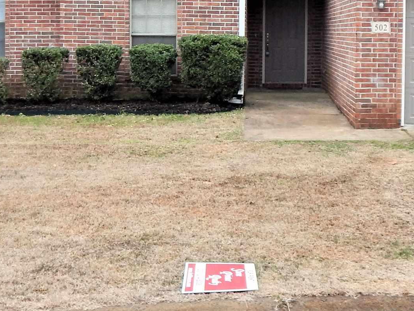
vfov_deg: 22.3
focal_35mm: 64
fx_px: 765
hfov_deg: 29.9
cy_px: 25
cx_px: 296
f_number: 3
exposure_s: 1/80
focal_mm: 4
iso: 125
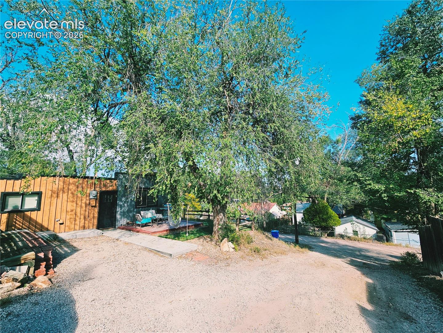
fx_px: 166
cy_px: 166
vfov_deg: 89.9
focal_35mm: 13
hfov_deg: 106.2
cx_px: 222
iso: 50
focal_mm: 2.2
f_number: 2.2
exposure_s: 1/1000
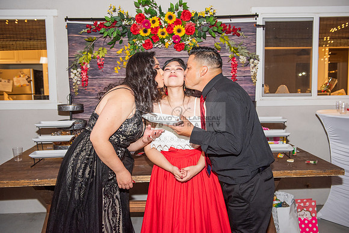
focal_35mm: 35
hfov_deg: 54.4
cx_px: 174
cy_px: 116
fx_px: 339
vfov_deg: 37.9
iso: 800
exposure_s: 1/100
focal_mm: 35
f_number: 4
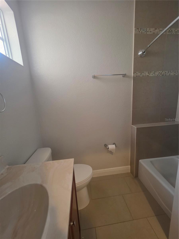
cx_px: 90
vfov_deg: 106.2
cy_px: 120
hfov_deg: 89.9
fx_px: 90
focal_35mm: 13
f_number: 1.9
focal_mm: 2.2
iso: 160
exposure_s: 1/60
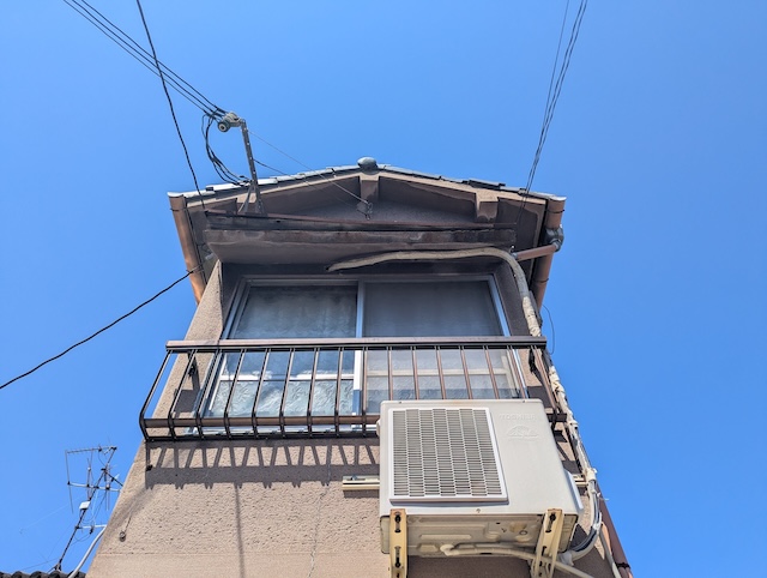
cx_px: 384
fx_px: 533
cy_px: 289
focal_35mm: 24
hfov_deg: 71.5
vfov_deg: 56.9
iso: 39
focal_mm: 6.81
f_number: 1.85
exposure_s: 1/2020
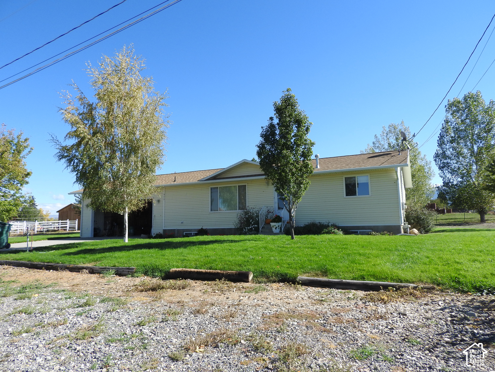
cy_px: 186
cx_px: 248
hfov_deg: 71.6
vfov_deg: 56.8
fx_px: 343
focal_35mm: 24
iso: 100
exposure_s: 1/800
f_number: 3.3
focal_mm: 4.3
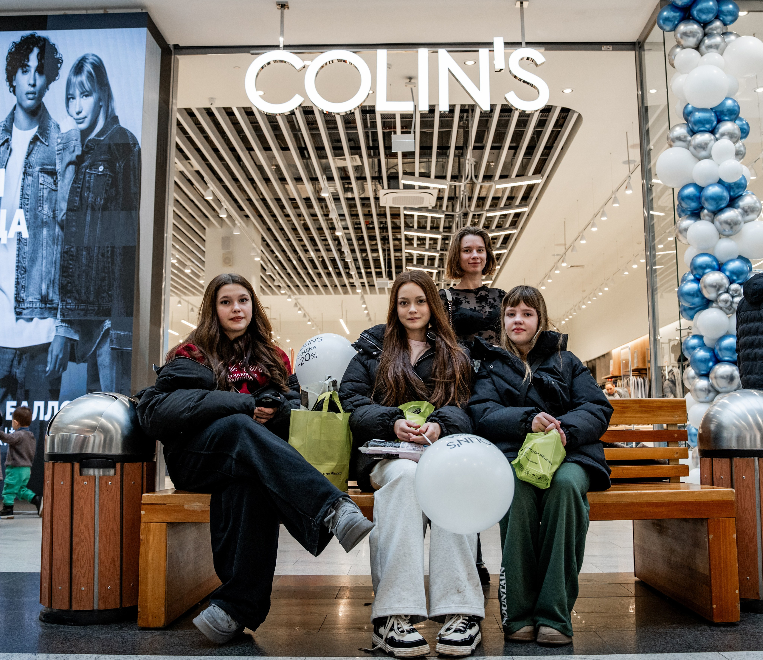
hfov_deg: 50.5
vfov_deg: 44.4
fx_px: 808
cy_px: 331
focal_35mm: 35
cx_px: 407
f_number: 4
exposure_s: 1/320
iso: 1250
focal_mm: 28
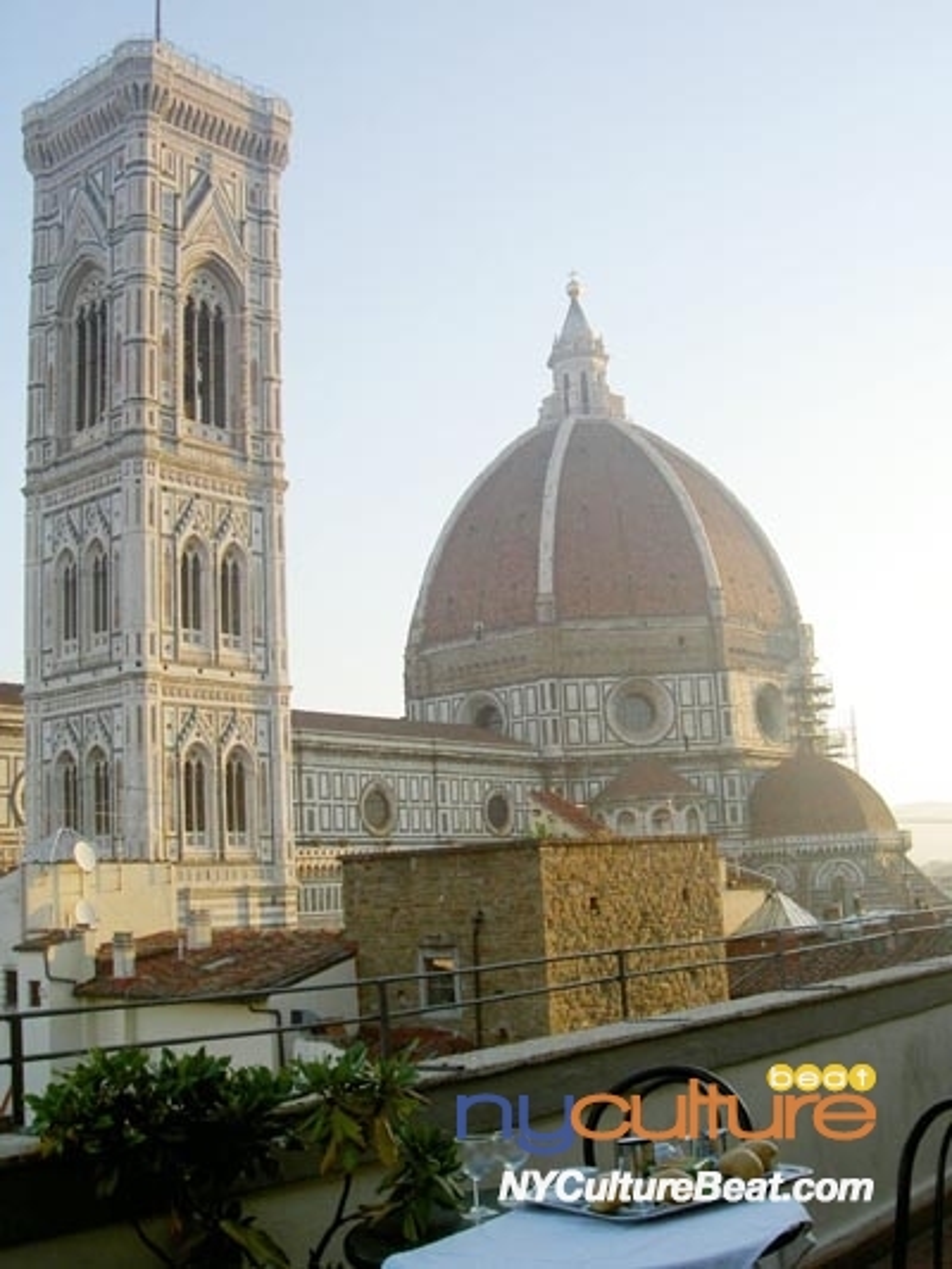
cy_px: 634
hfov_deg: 36.8
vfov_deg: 47.9
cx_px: 476
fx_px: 1430
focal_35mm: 39
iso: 100
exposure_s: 1/145
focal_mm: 8
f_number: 4.7
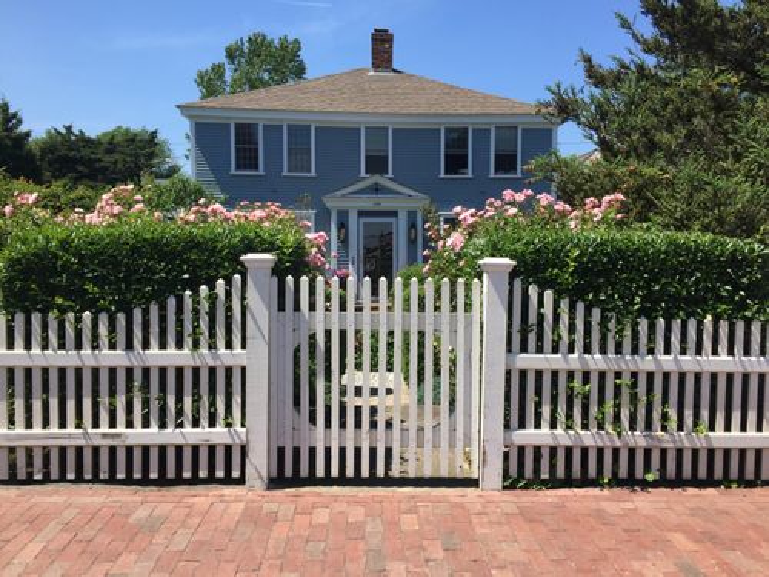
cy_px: 288
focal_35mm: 29
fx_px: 644
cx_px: 384
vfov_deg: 48.2
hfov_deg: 61.7
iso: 32
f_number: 2.2
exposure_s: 1/1319
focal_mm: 4.15
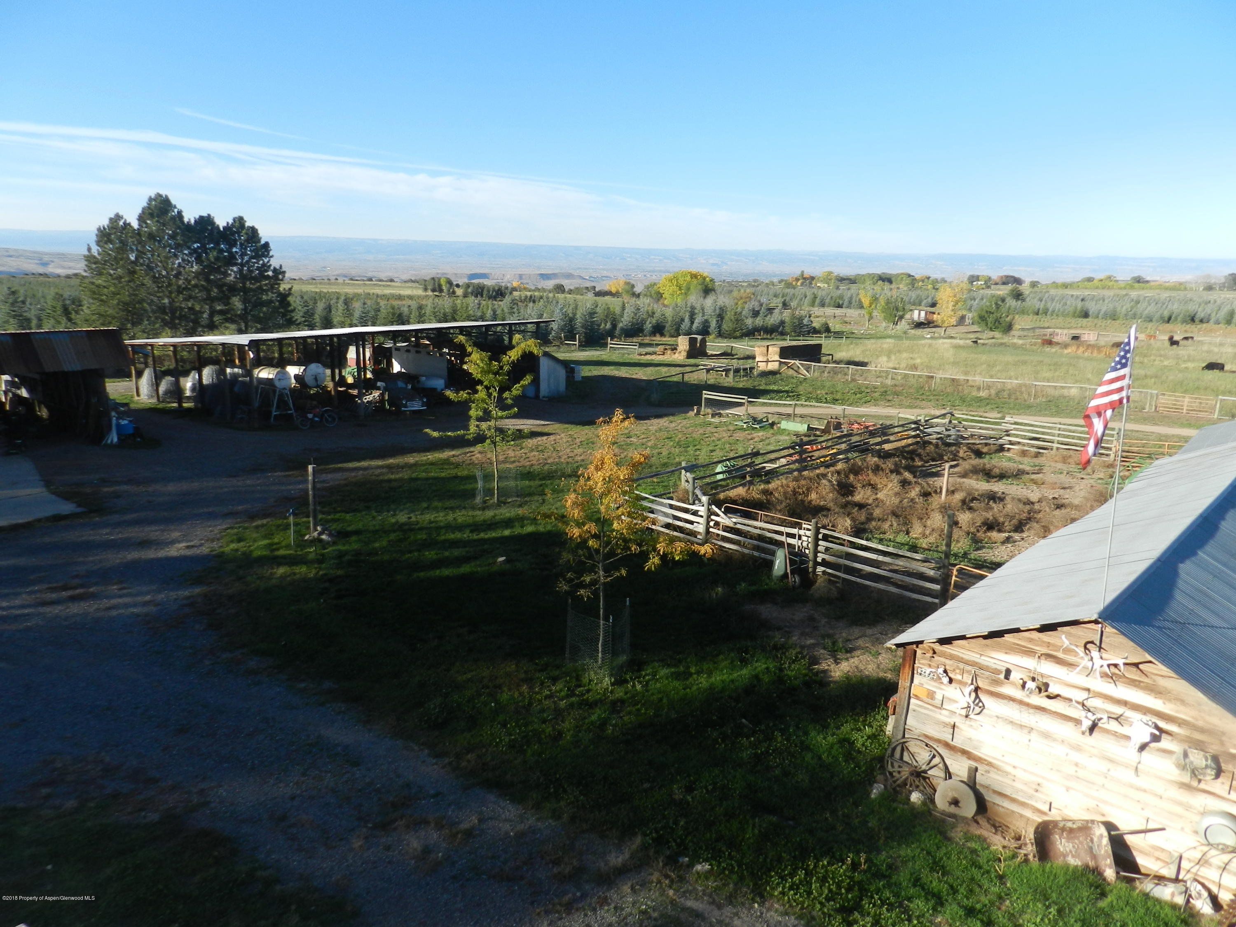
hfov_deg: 73.9
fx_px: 821
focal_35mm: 23
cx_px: 618
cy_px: 464
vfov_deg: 58.9
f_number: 3.4
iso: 160
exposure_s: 1/800
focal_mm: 4
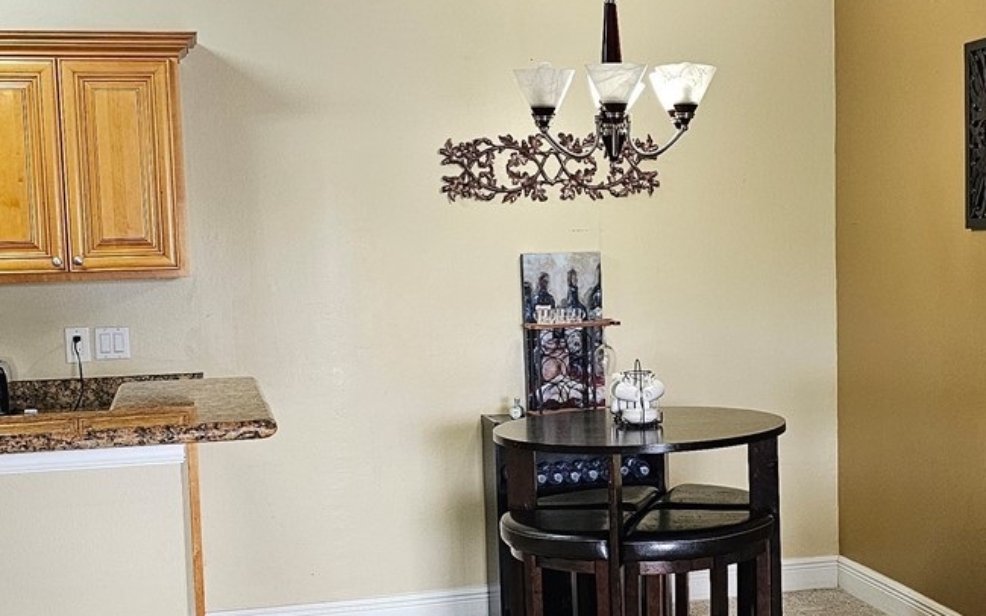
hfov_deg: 33.7
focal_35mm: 60
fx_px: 1612
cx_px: 649
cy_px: 358
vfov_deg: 21.6
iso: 500
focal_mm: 6.3
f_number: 1.7
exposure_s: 1/120
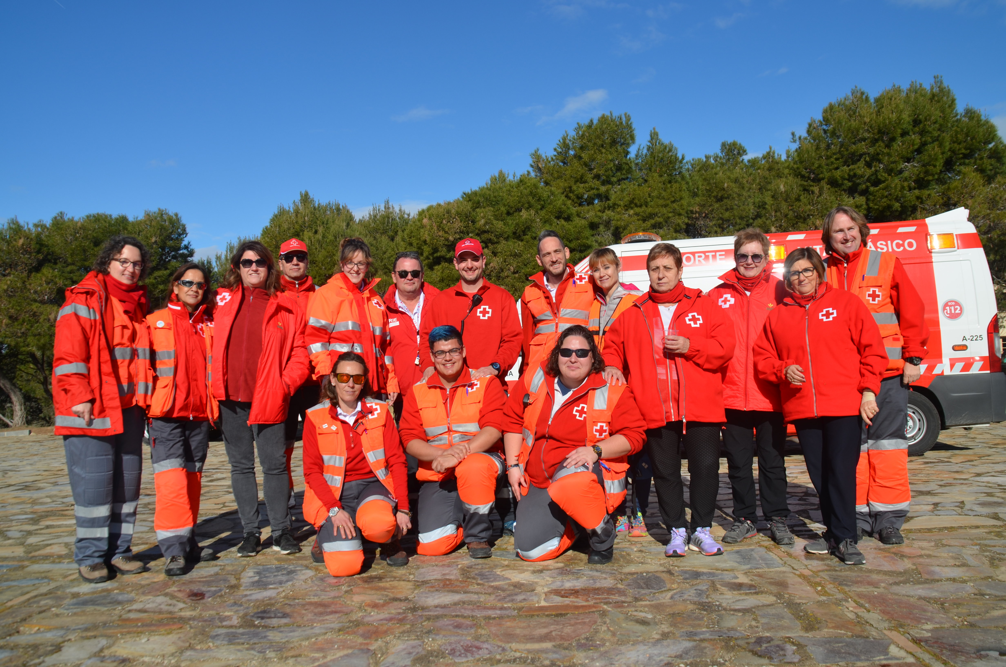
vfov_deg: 39.8
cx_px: 503
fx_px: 920
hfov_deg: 57.3
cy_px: 334
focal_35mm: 33
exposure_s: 1/400
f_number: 10
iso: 100
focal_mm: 22
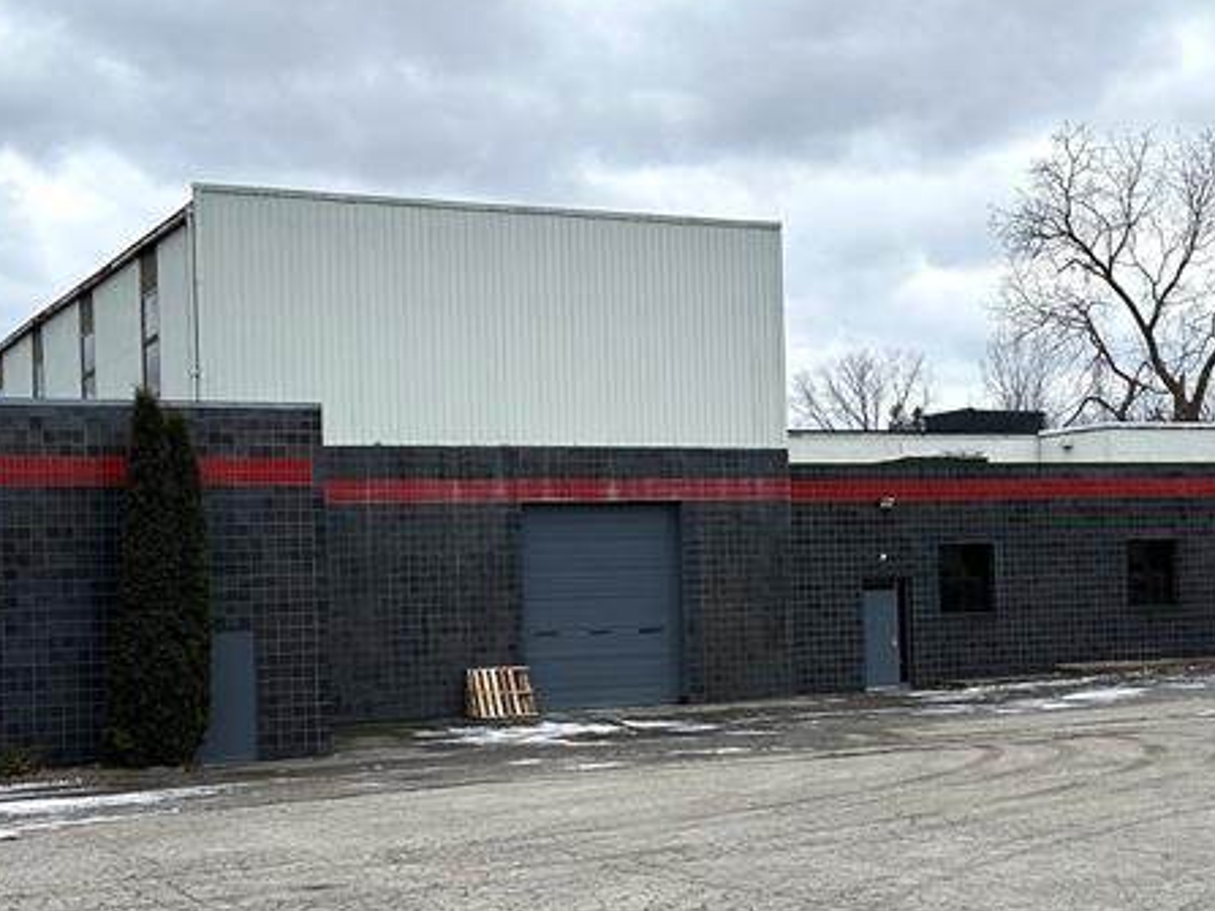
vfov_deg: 26.5
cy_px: 533
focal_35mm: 55
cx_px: 574
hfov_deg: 34.9
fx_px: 1930
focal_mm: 6.86
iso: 80
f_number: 1.78
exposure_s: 1/2660
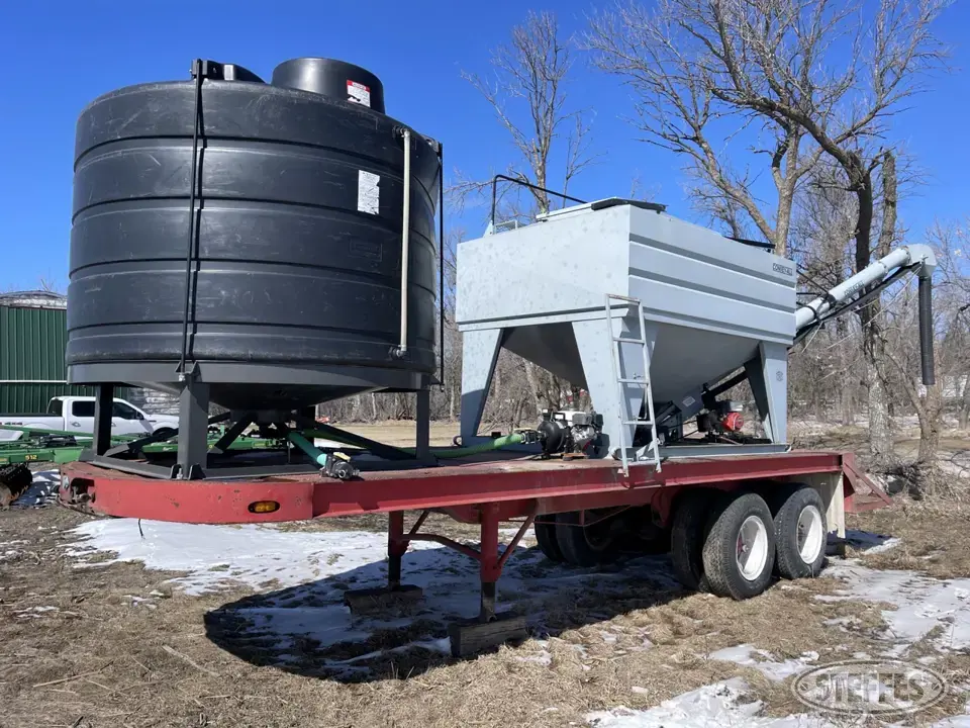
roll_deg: +1.5
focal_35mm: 25
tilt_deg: +5.6
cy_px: 364
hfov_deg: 69.4
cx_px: 485
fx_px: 701
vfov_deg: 54.9
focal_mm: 5.1
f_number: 1.6
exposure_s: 1/3559
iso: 32
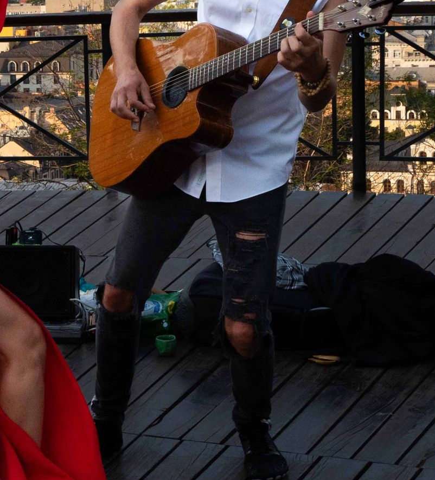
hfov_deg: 13.2
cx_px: -273
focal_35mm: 116
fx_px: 1737
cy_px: 200
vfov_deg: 15.7
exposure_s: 1/800
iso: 2000
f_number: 14
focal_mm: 40
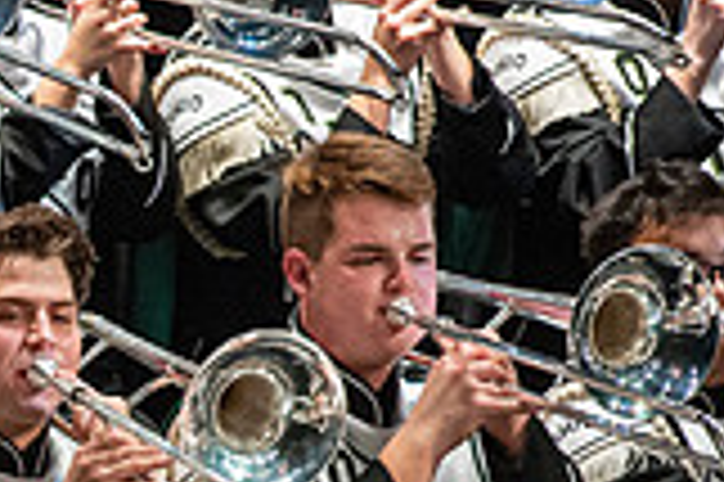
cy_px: 739
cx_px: -562
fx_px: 21677
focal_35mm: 1079
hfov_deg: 1.9
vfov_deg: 1.3
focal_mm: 300
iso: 5000
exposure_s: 1/400
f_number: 5.6
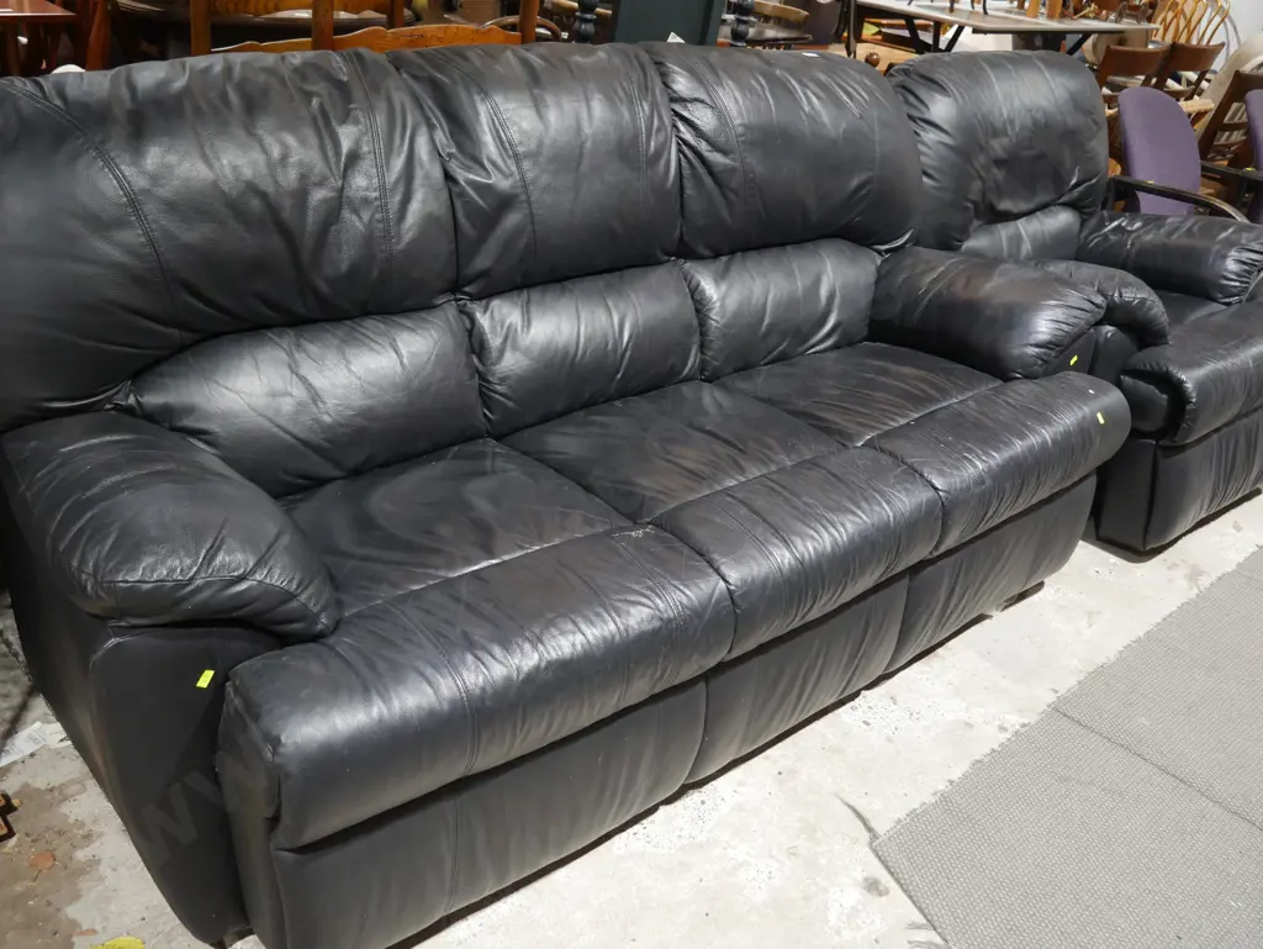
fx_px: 1168
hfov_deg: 56.8
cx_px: 632
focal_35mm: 32
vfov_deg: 44.2
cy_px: 474
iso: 800
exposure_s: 1/60
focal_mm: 16
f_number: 3.6
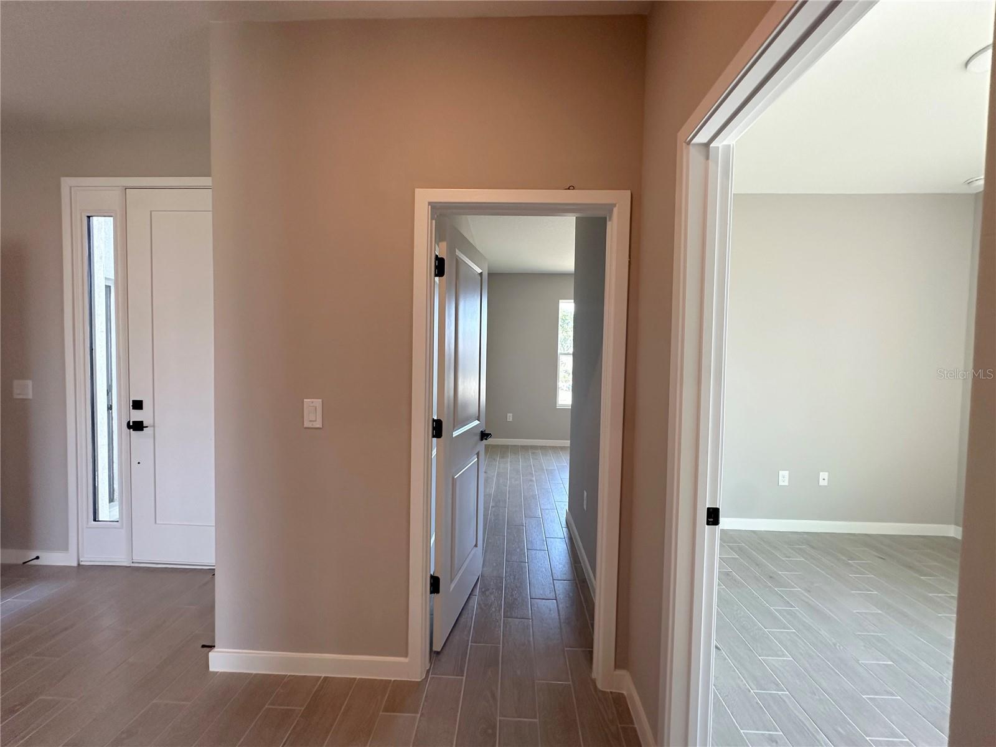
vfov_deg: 85.7
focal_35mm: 14
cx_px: 498
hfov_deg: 102.1
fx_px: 403
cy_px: 374
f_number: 2.2
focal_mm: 2.22
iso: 160
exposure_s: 1/120
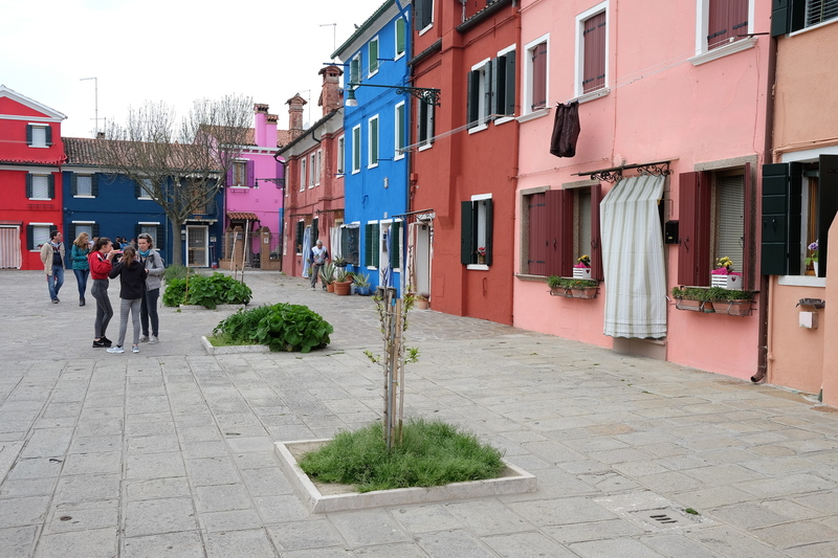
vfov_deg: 37.8
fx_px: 815
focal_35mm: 35
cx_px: 419
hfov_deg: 54.4
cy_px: 279
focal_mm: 23
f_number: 5.6
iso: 200
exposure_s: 1/220
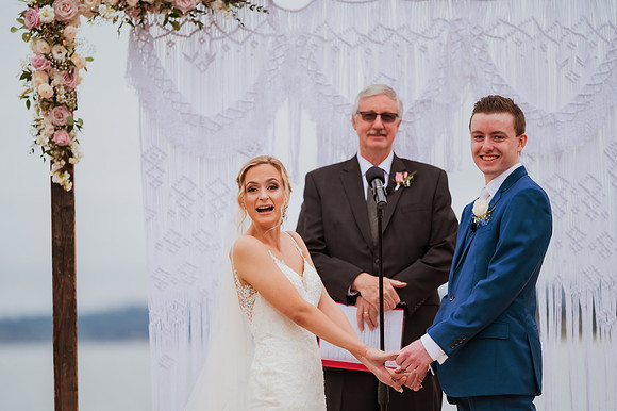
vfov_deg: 10.1
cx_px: 308
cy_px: 206
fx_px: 2312
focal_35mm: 135
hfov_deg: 15.2
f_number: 1.8
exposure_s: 1/2000
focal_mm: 135
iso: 500
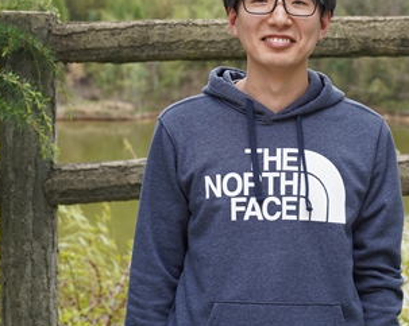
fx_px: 1125
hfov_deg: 20.5
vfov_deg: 16.4
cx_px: 278
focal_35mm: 93
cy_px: 61
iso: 100
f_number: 5
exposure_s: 1/100
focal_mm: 50
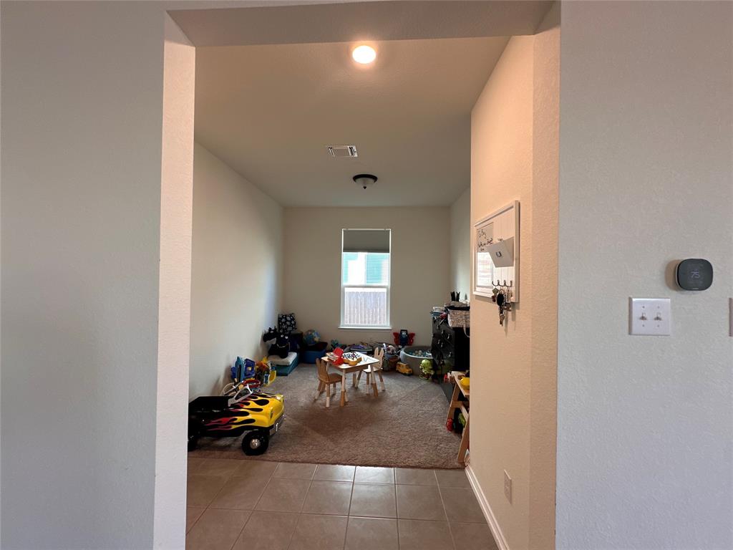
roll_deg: -0.8
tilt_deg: +1.0
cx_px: 366
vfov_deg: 85.7
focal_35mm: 14
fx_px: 296
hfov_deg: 102.1
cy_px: 275
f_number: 2.2
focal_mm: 2.22
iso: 125
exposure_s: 1/60
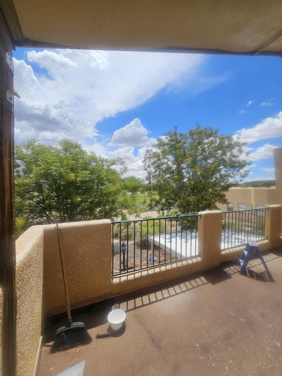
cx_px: 141
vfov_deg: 106.2
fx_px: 141
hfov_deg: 89.9
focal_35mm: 13
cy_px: 188
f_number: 2.2
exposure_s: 1/3446
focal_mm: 2.2
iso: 50
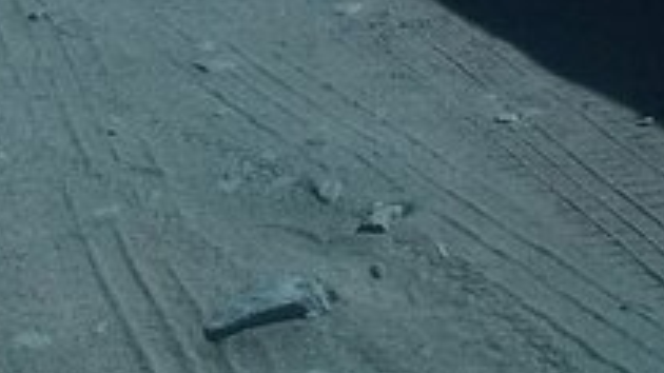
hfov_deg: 18.3
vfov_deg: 10.4
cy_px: -390
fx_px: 1866
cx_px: 945
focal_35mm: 106
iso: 64
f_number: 2.2
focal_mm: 3.3
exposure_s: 1/5376
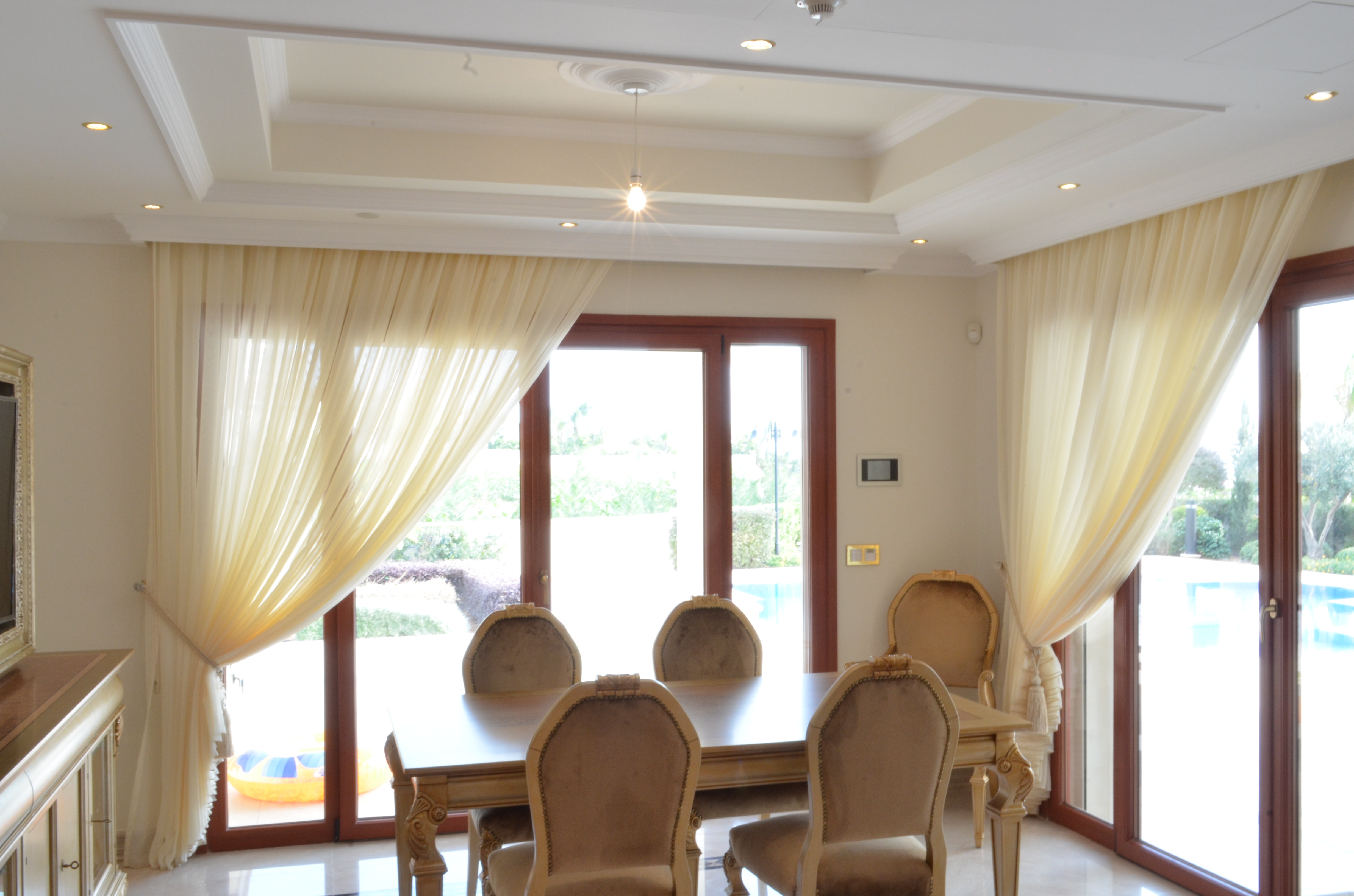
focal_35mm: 33
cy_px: 448
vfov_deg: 39.8
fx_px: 1239
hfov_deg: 57.3
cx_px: 677
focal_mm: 22
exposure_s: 1/5
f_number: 25
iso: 640
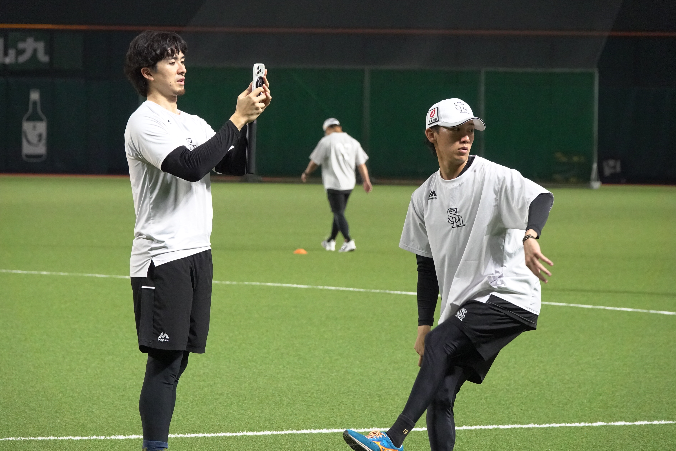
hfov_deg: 9.0
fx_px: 4300
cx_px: 331
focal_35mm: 229
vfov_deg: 6.0
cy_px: 227
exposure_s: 1/250
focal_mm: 81.1
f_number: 4
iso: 1600
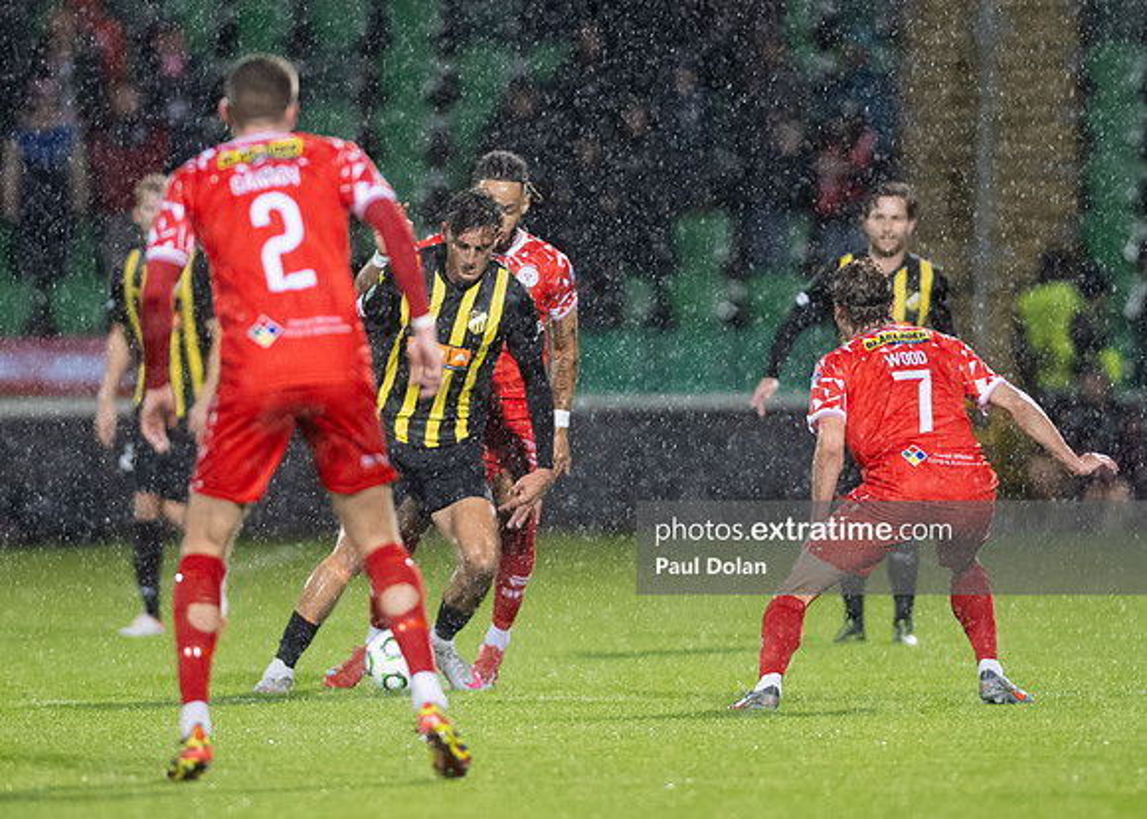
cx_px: 463
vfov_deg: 2.4
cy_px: 410
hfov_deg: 3.4
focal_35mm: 588
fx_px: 19166
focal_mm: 300
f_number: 2.8
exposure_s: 1/1000
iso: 2000
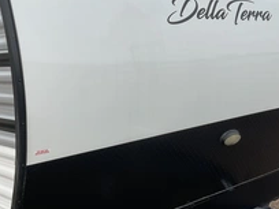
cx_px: 167
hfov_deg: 33.7
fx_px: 459
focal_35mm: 57
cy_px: 104
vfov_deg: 25.7
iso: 25
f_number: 1.8
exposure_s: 1/829
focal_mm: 3
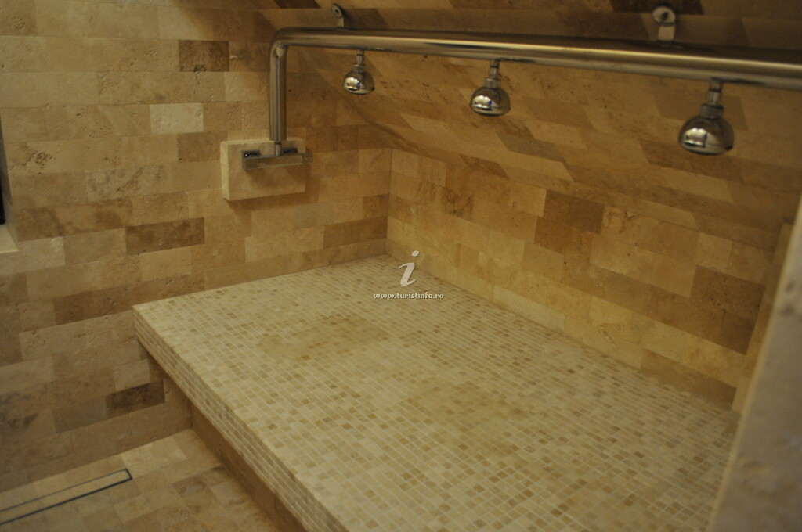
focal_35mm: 27
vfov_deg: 47.8
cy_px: 266
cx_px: 401
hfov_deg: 67.4
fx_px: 601
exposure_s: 1/15
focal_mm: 18
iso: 800
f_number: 4
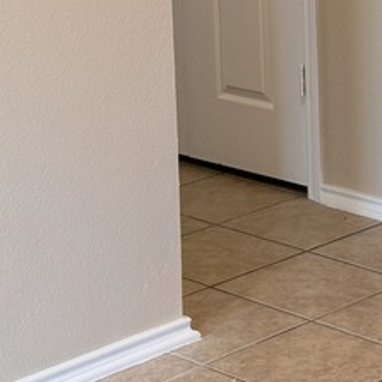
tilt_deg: -9.9
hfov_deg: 12.7
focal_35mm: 137
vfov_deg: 12.5
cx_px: 267
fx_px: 1710
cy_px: -72
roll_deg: +1.6
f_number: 1.78
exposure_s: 1/120
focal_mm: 6.76
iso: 125
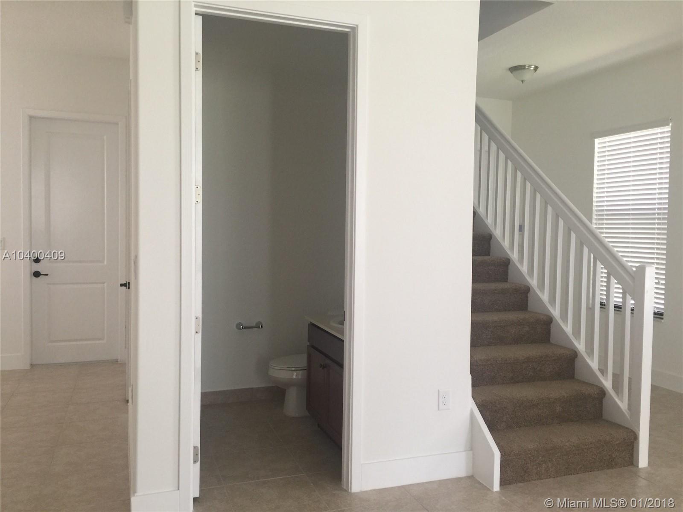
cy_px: 256
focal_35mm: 29
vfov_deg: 48.2
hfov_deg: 61.7
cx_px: 342
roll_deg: -1.5
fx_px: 572
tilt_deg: -2.8
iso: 50
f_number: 2.2
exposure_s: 1/15
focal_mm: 4.15
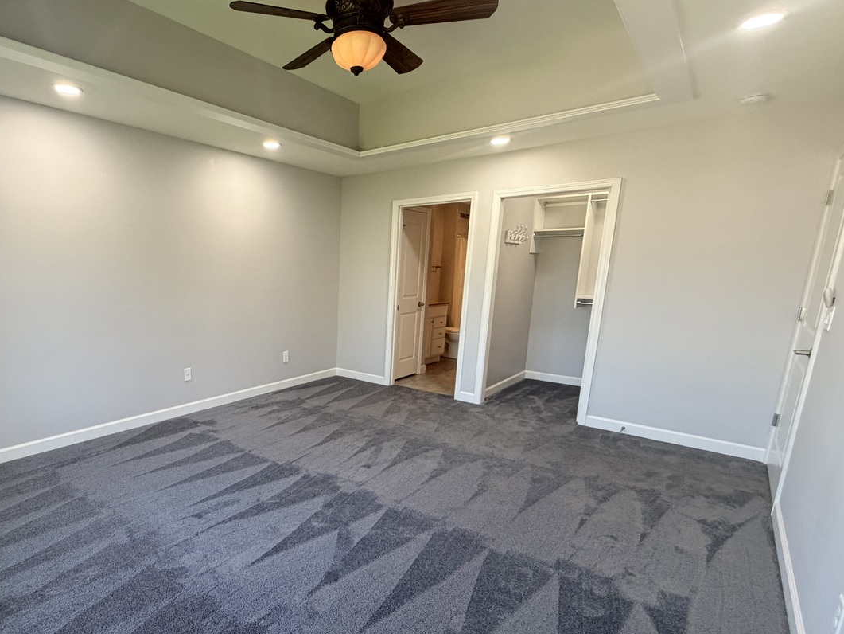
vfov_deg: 68.3
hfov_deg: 82.4
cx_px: 298
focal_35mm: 19
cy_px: 366
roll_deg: -0.4
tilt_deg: -12.8
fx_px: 463
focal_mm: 2.22
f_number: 2.2
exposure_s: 1/120
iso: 250
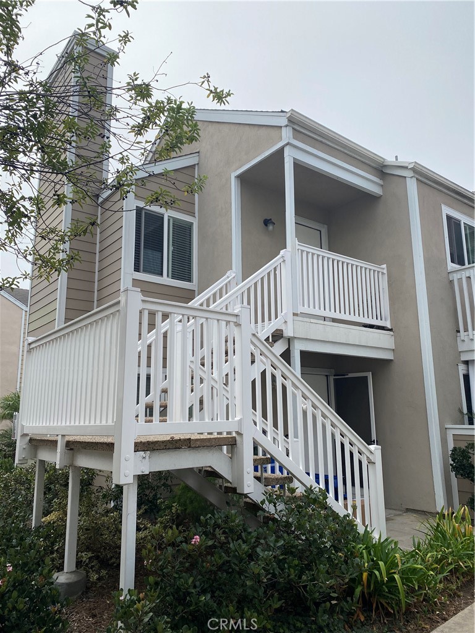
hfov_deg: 53.1
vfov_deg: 67.3
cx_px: 238
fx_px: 476
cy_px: 316
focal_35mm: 26
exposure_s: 1/1996
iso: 32
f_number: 1.8
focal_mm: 4.25
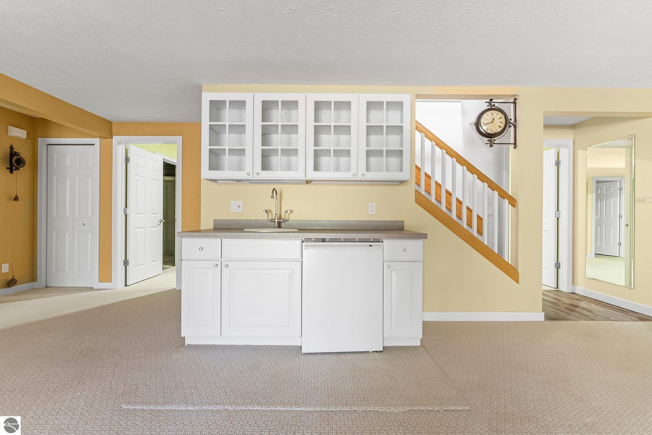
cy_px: 218
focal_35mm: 15
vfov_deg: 78.1
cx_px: 326
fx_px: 268
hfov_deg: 101.1
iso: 12800
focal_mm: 14.8
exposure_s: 1/40
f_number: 7.1
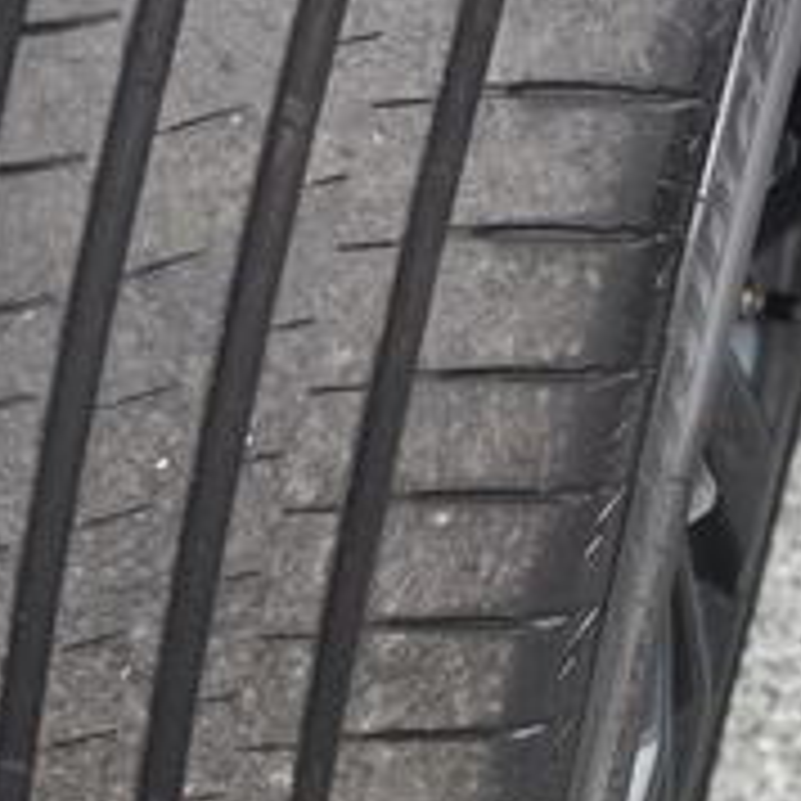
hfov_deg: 9.1
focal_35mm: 192
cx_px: 189
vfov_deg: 9.1
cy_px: 522
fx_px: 5026
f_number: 4.5
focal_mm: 42
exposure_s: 1/160
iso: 100
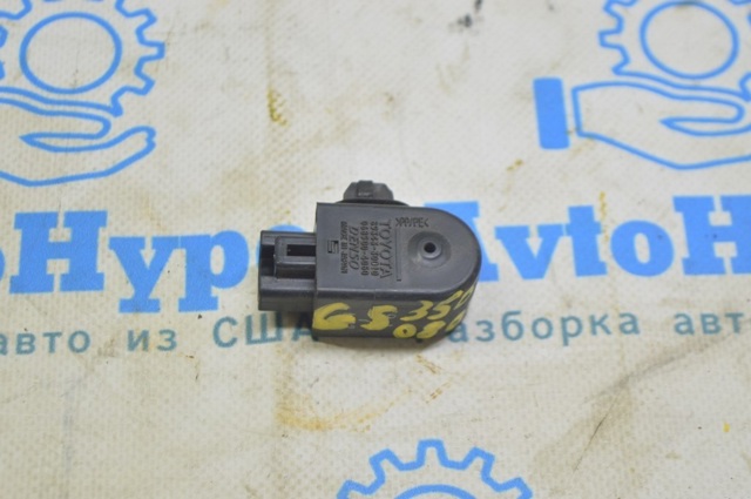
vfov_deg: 16.5
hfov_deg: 24.6
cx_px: 376
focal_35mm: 82
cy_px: 250
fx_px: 1719
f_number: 5.6
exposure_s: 1/20
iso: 400
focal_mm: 55
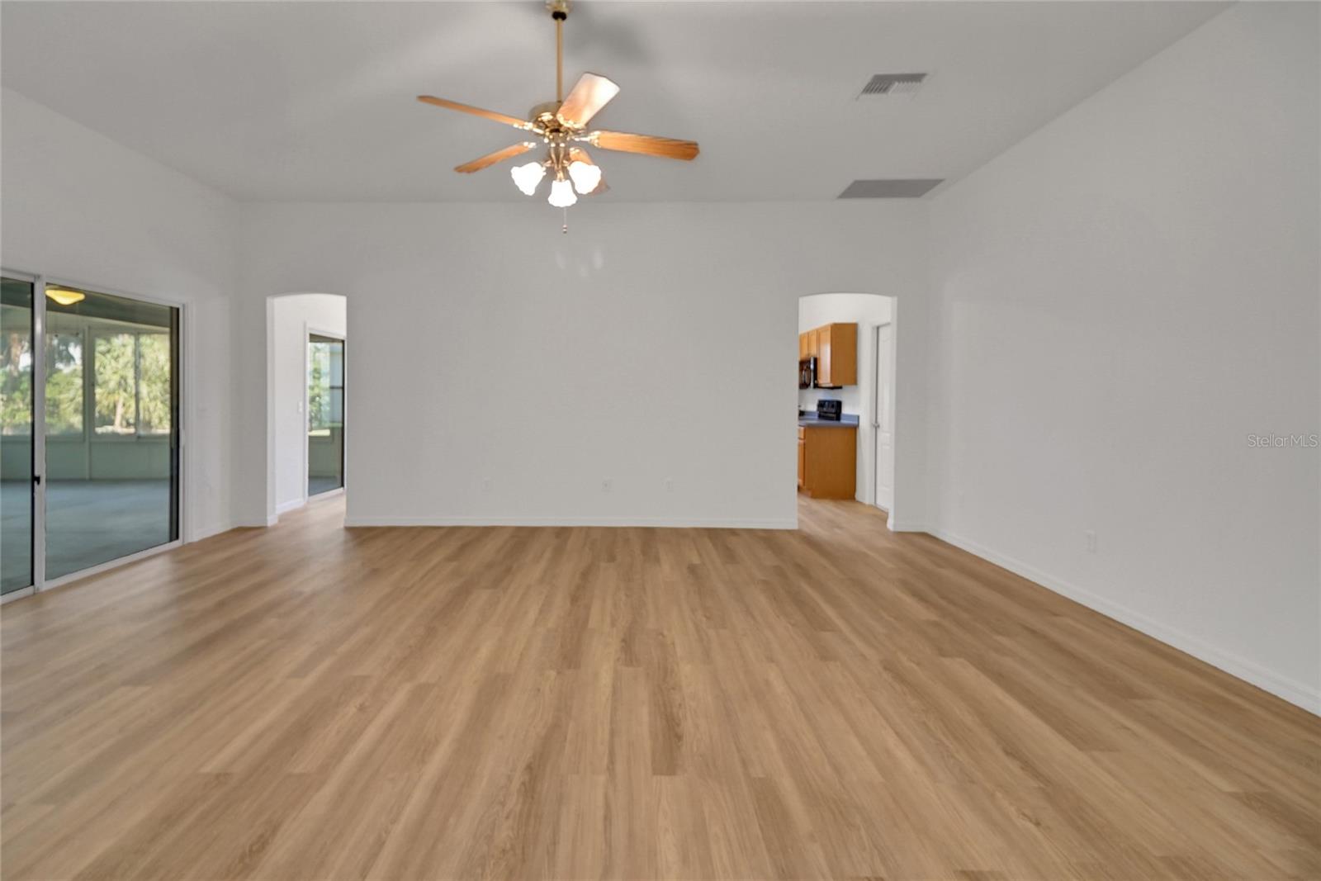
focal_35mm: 15
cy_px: 440
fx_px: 550
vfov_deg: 77.3
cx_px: 660
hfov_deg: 100.4
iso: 500
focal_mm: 10
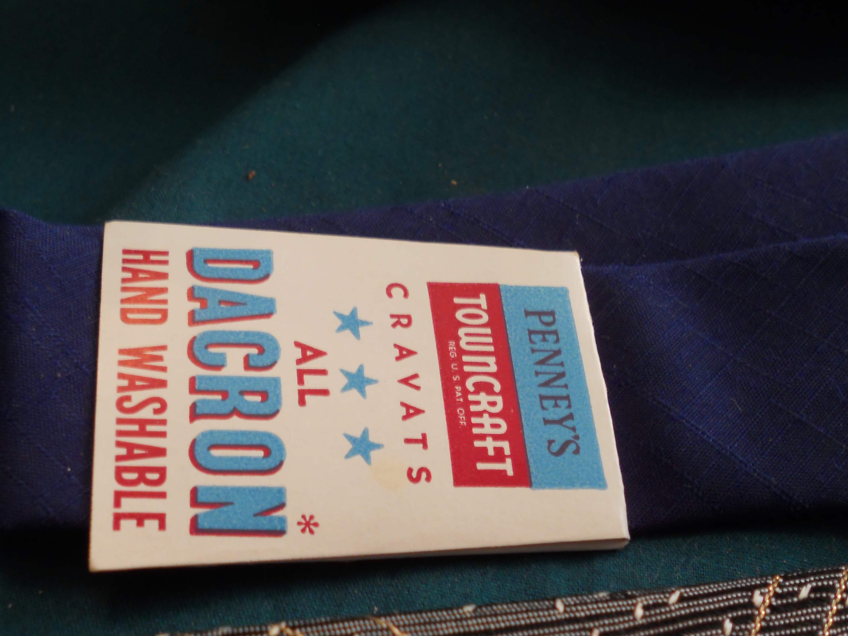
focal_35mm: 43
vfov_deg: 33.5
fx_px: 1053
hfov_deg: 43.3
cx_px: 296
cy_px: 392
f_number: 3.5
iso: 160
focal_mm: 5.8
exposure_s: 1/30
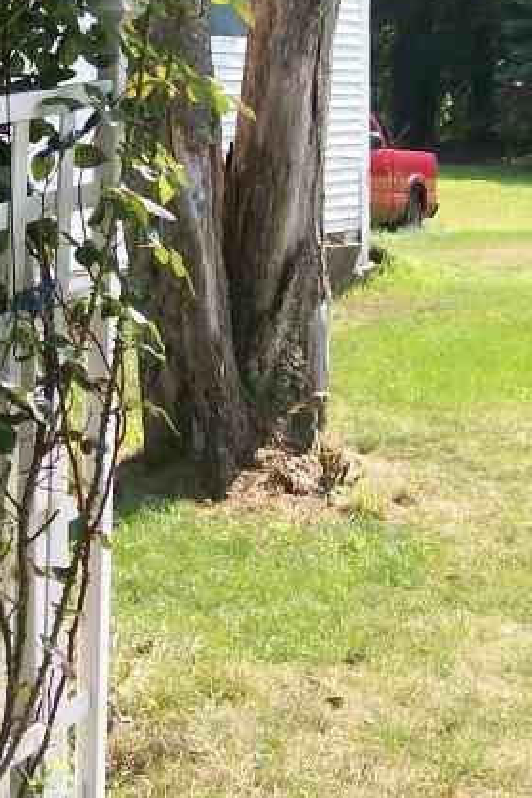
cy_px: 188
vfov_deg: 21.9
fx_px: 2039
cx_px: 11
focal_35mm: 92
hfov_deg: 14.6
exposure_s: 1/483
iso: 80
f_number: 2.7
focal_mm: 6
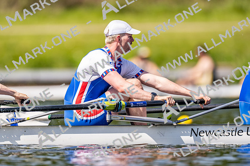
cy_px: 83
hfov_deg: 2.3
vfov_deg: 1.5
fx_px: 6248
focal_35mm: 900
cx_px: 125
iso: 320
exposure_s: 1/2500
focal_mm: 600
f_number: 4
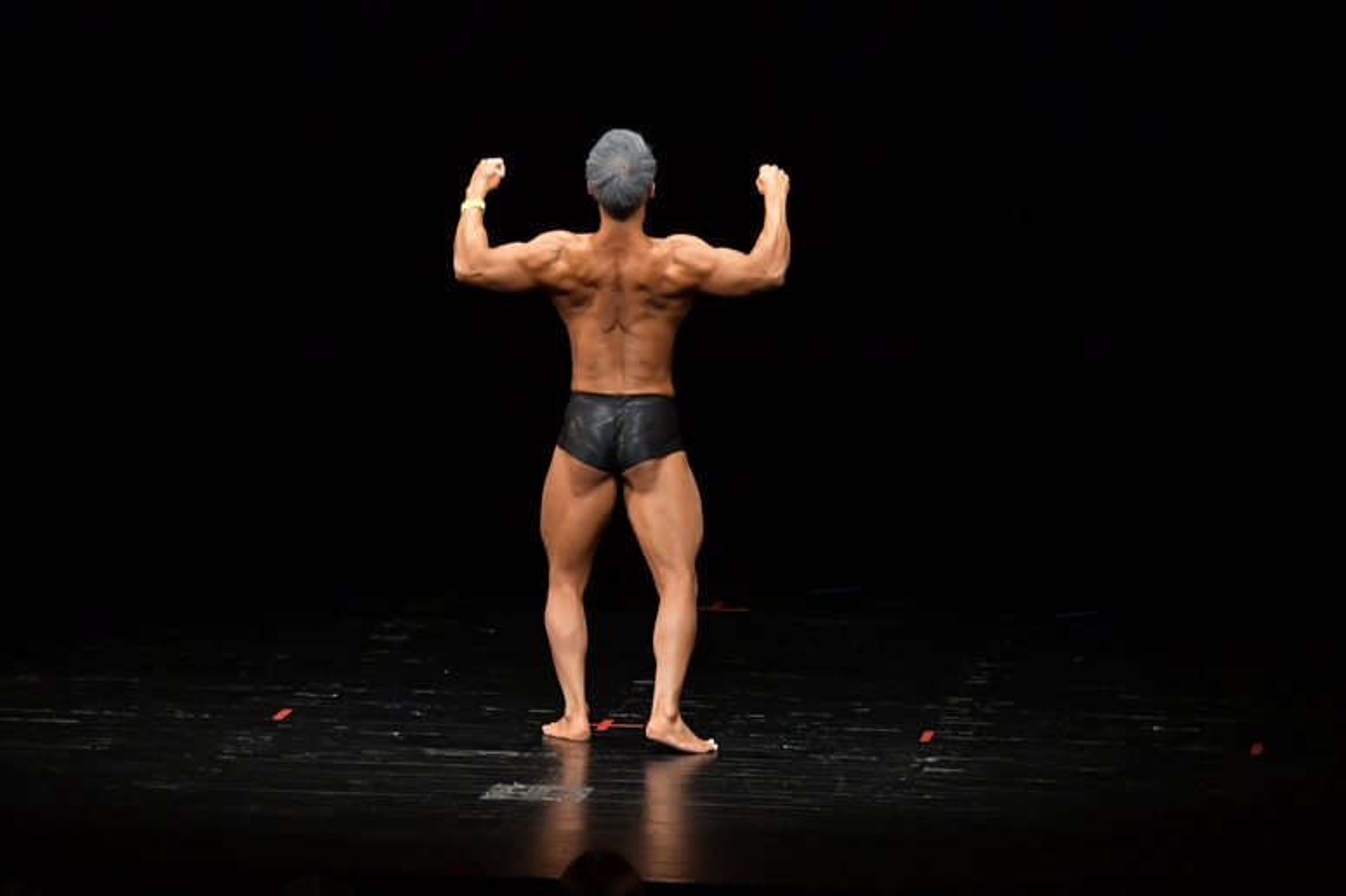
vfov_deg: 6.1
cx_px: 673
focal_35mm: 225
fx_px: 8409
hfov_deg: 9.2
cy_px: 448
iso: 3200
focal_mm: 150
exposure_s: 1/400
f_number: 5.6
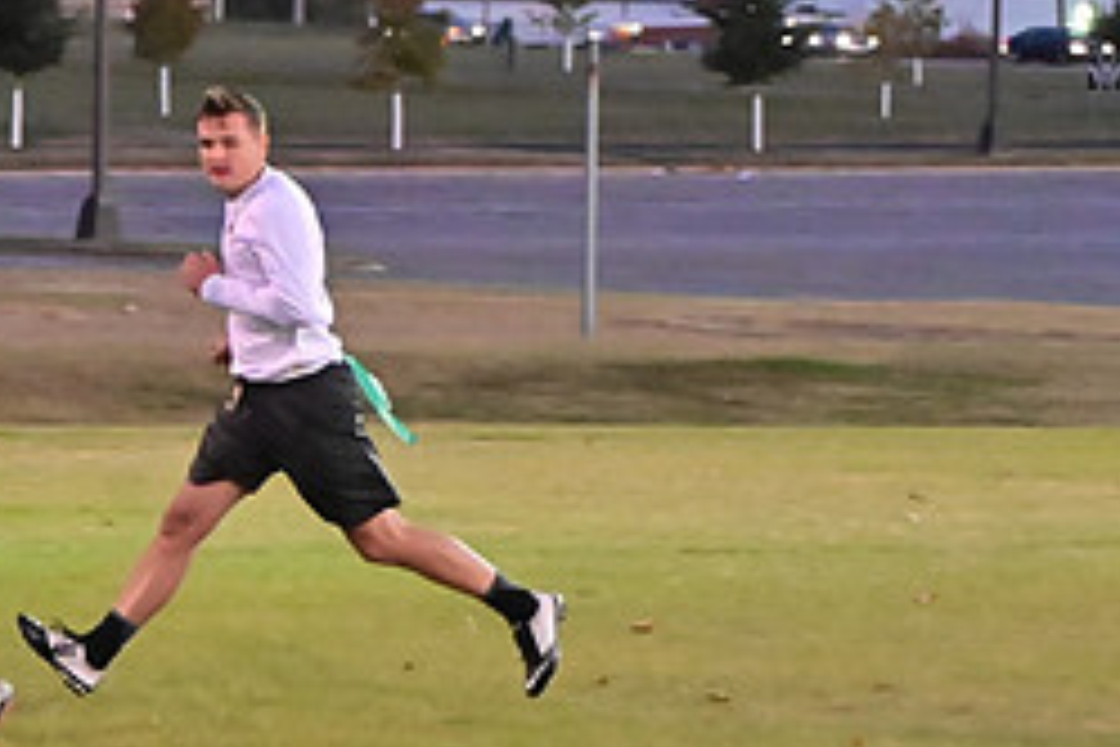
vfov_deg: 4.1
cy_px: 610
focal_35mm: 336
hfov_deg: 6.1
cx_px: -130
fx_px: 10453
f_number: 4
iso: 6400
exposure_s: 1/400
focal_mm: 96
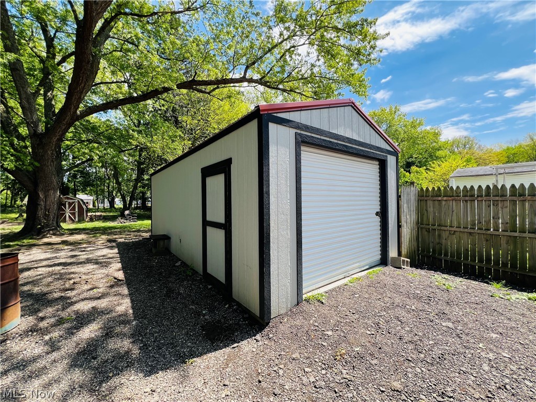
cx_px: 268
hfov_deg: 106.2
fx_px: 201
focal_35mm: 13
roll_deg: +0.9
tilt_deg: +0.2
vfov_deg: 89.9
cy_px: 201
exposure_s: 1/521
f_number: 1.8
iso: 32
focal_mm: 1.57
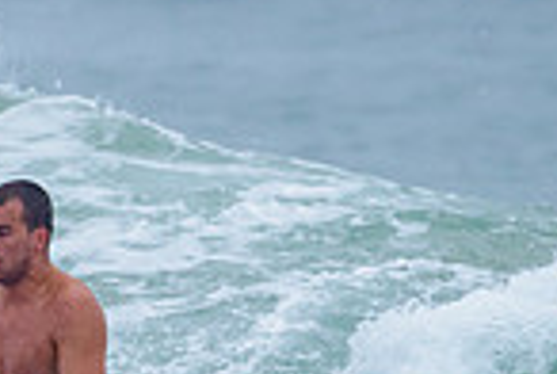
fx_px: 37705
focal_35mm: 2432
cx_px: 48
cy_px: 270
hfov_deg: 0.8
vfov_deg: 0.6
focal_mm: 500
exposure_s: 1/1250
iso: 1100
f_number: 5.6
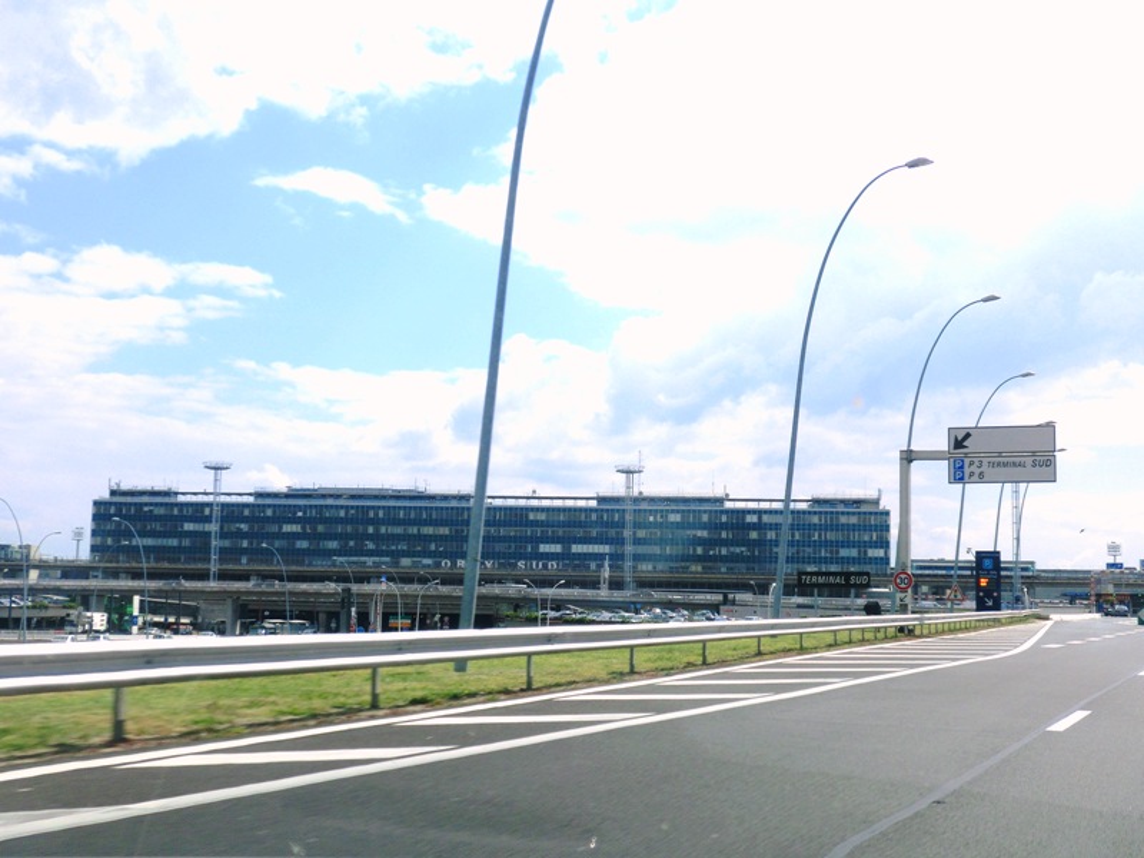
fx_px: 1454
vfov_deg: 32.9
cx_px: 572
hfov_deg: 42.9
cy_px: 429
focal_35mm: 44
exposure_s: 1/200
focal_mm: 7.9
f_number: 9.7
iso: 100
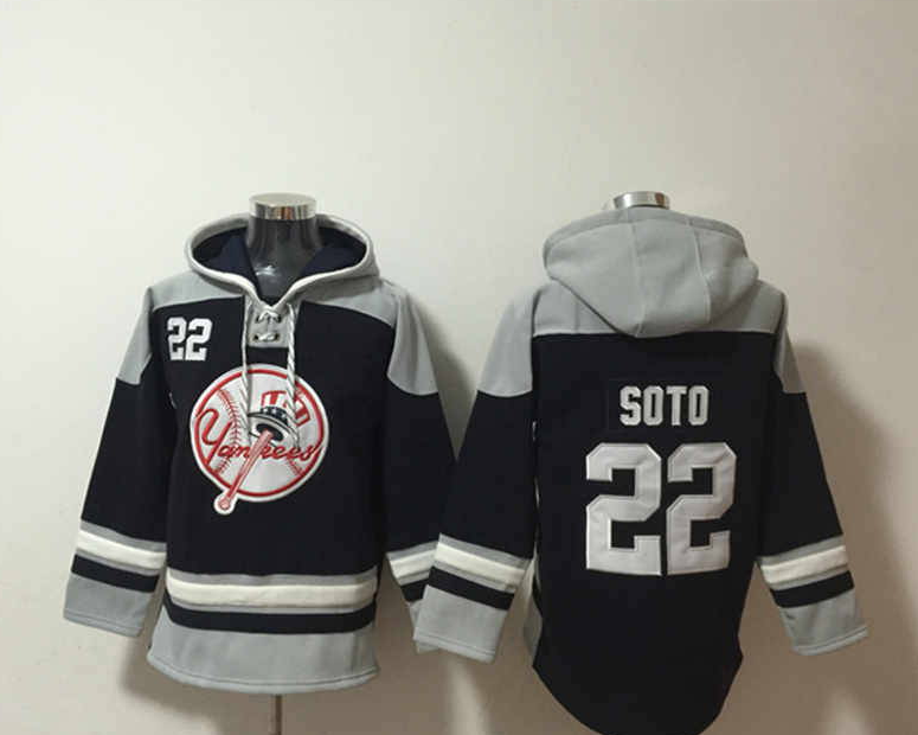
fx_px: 842
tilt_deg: -1.7
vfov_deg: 47.1
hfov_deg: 57.2
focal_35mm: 31
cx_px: 449
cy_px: 369
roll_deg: -1.8
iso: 125
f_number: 2.2
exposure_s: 1/10
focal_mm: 4.15
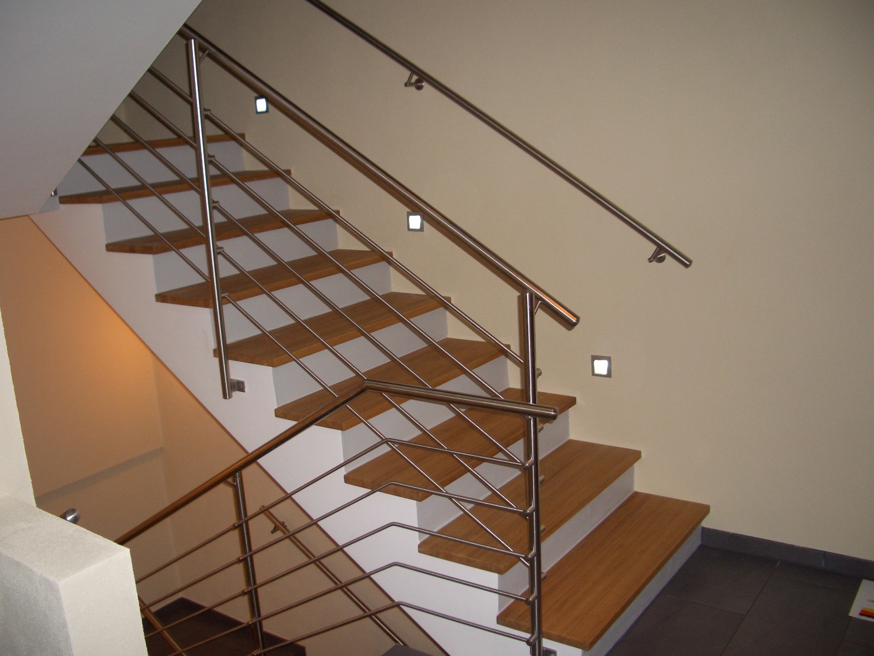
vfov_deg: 40.7
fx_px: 884
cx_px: 437
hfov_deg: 52.6
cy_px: 328
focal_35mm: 35
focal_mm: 5.8
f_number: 2.6
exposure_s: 1/60
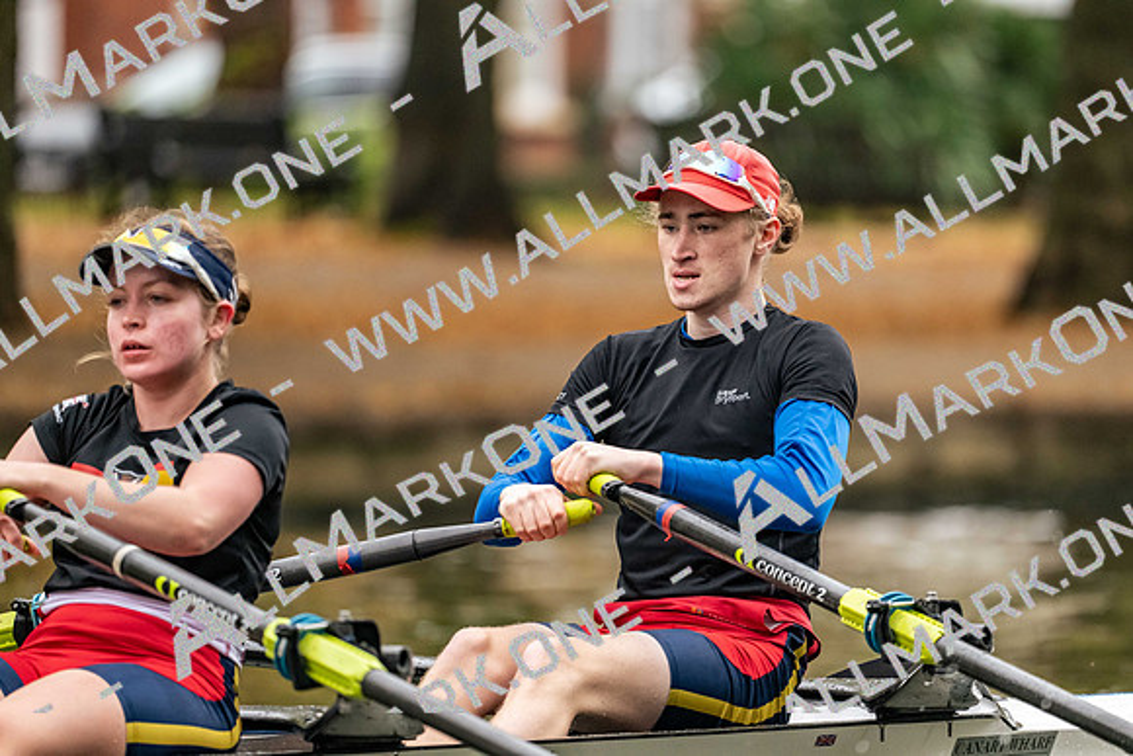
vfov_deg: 3.4
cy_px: 378
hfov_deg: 5.2
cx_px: 566
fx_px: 12591
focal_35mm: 400
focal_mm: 400
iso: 4000
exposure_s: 1/2500
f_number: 4.5
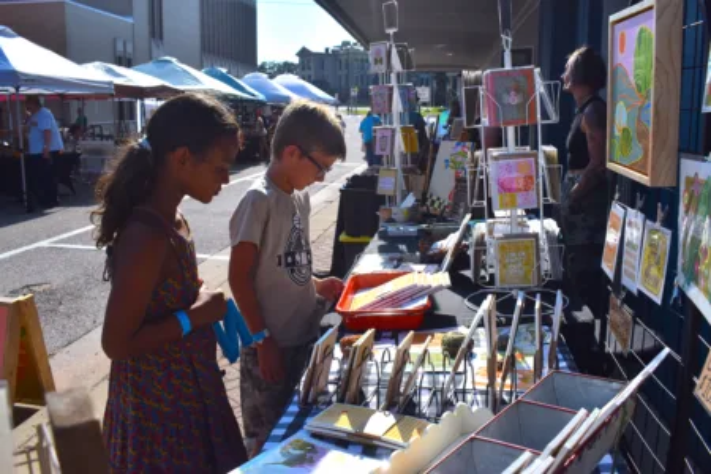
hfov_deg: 57.2
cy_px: 237
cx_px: 356
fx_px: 652
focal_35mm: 33
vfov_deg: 40.0
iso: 320
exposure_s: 1/2000
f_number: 8
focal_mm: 22
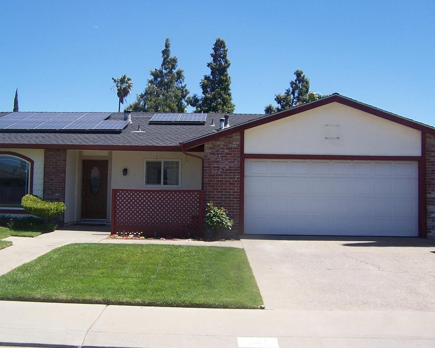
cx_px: 183
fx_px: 489
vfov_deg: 39.2
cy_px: 170
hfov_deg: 47.8
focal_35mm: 38
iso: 80
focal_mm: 5.5
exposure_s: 1/750
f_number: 3.4
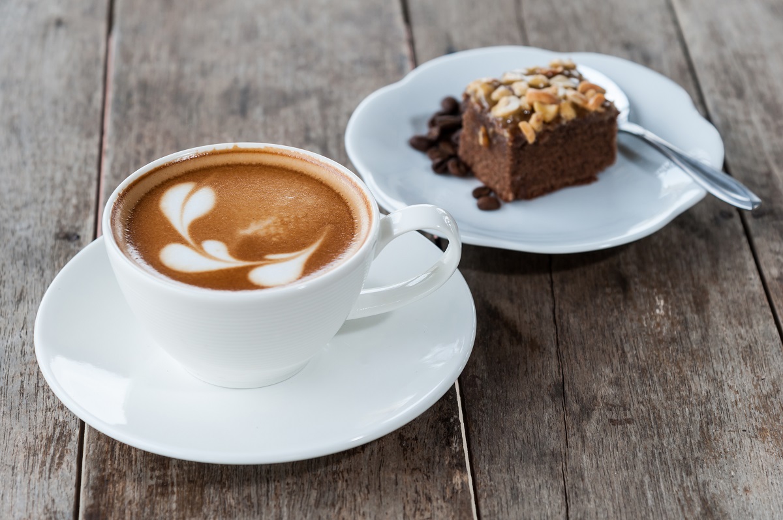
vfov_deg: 11.4
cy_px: 260
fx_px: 2608
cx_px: 392
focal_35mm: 120
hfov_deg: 17.1
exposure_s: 1/250
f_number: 6.3
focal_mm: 120
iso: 400
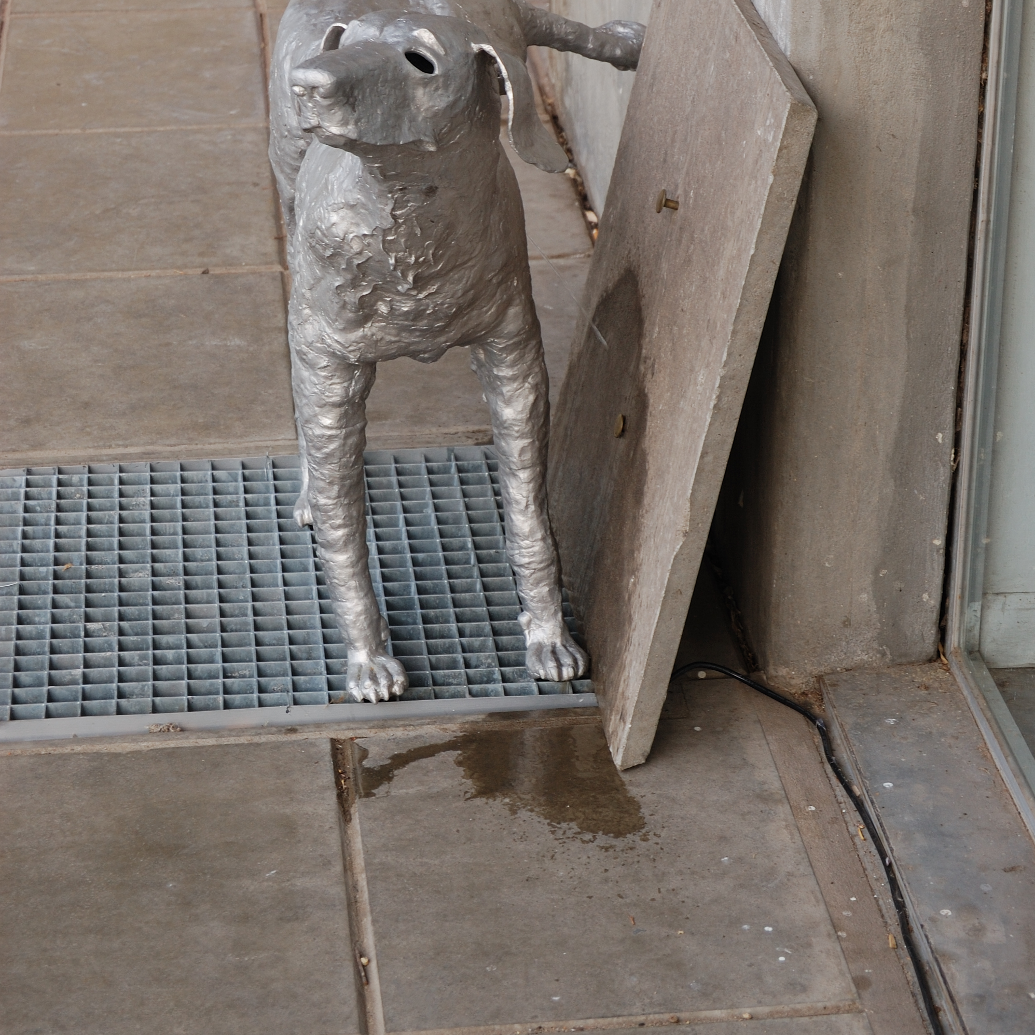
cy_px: 386
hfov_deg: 16.5
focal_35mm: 106
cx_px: 517
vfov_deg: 16.5
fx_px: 3574
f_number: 5.6
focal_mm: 55
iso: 200
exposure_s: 1/100
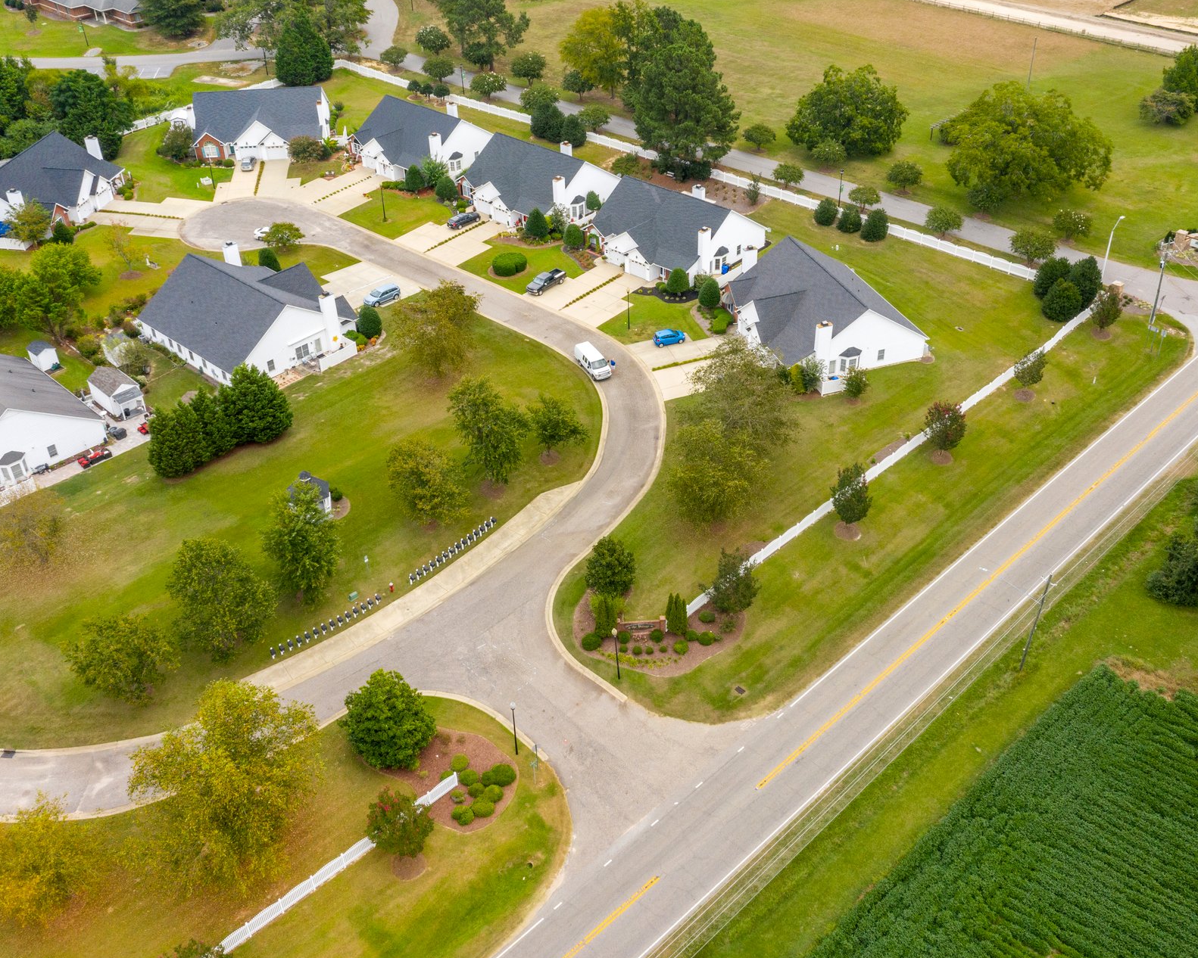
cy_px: 452
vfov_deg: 43.3
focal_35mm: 34
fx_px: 1206
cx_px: 630
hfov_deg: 52.8
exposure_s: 1/100
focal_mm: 10.26
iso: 100
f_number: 8
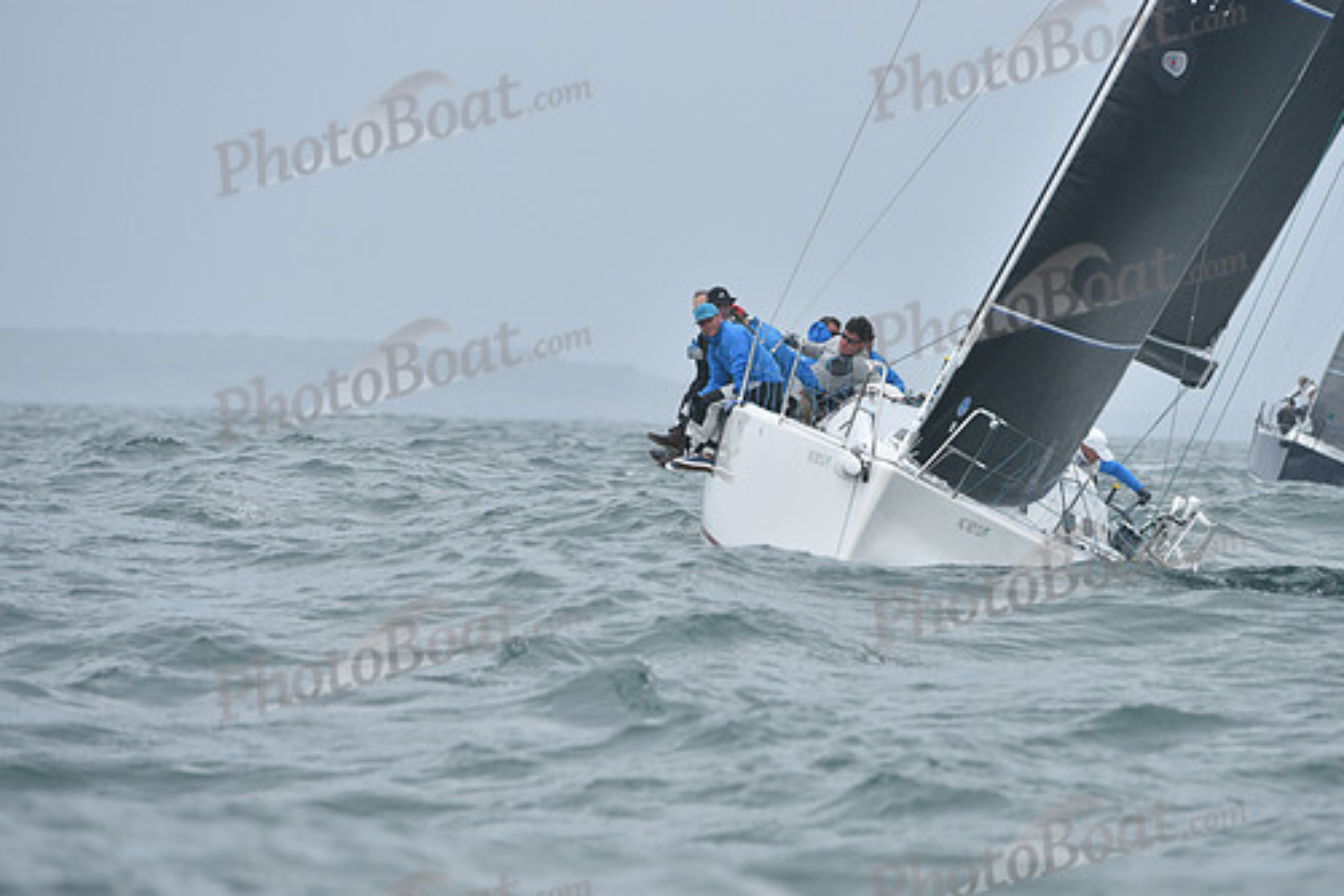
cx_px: 732
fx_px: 17284
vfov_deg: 3.0
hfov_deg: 4.5
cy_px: 476
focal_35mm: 463
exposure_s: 1/1000
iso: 320
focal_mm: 400
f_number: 6.3
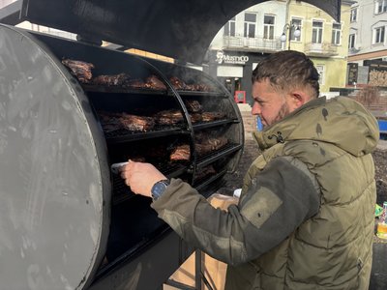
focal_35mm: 26
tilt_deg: -8.3
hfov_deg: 67.3
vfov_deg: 53.1
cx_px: 194
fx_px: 291
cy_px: 145
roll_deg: -1.5
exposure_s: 1/615
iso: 50
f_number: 1.6
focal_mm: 5.96
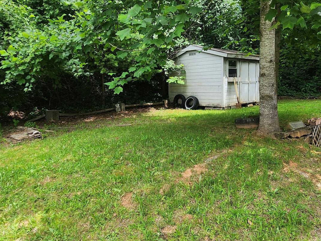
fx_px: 232
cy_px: 116
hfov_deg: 69.3
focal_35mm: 25
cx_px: 173
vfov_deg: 54.9
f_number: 2.2
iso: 32
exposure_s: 1/265
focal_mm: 1.74
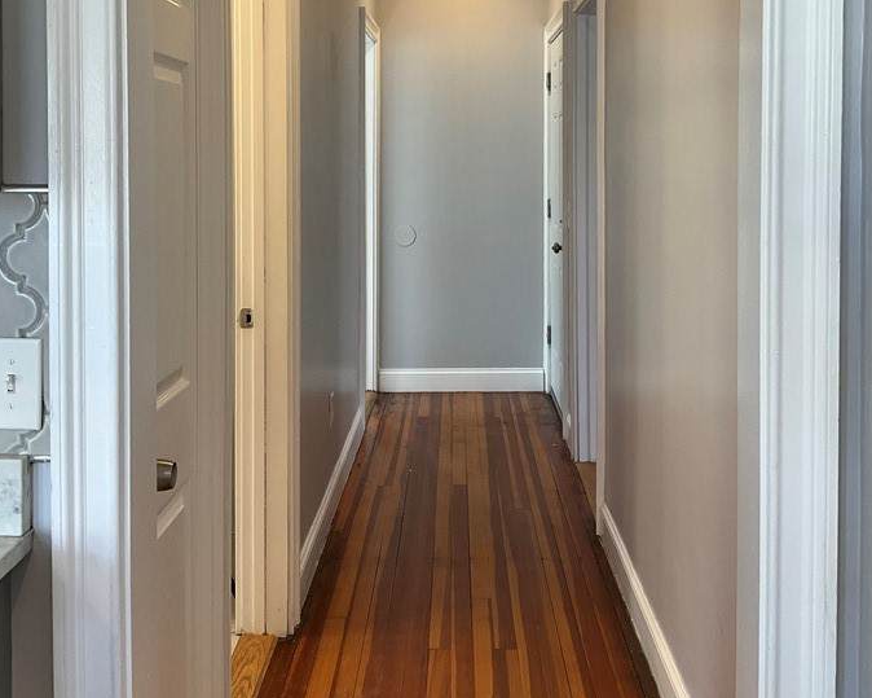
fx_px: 1110
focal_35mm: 43
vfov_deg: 34.2
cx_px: 448
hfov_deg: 42.9
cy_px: 184
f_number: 1.8
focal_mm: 3
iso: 64
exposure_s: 1/120
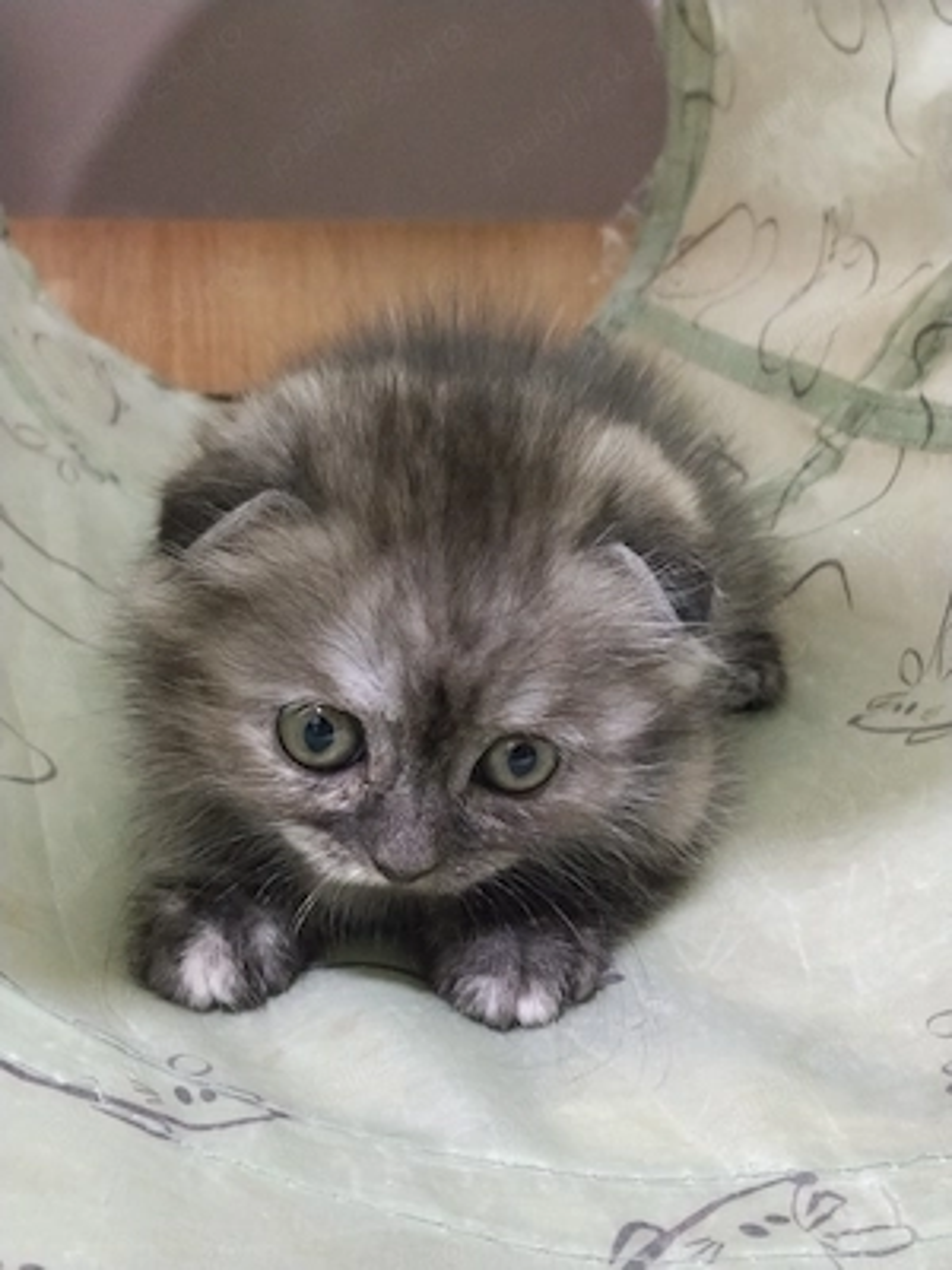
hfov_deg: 31.5
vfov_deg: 41.2
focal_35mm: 46
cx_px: 476
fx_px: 1687
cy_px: 635
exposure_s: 1/20
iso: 1250
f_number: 1.8
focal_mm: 4.22
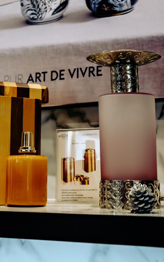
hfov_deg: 16.9
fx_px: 551
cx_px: 73
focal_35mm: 77
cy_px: -4
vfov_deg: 25.4
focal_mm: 23
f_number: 2.8
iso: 200
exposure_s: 1/160
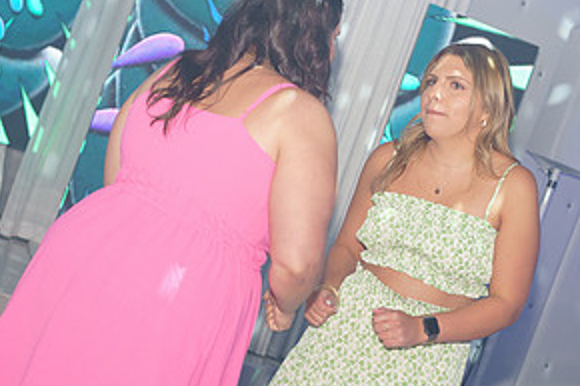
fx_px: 1610
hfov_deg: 20.4
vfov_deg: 13.7
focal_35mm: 100
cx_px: 378
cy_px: 249
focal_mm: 50
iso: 1250
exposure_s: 1/100
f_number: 3.5
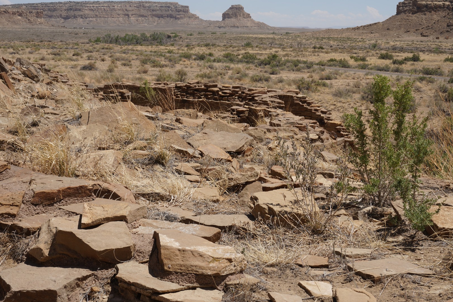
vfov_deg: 21.9
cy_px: 115
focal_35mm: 62
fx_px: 780
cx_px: 234
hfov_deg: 32.4
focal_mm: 50
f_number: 18
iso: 100
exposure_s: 1/100
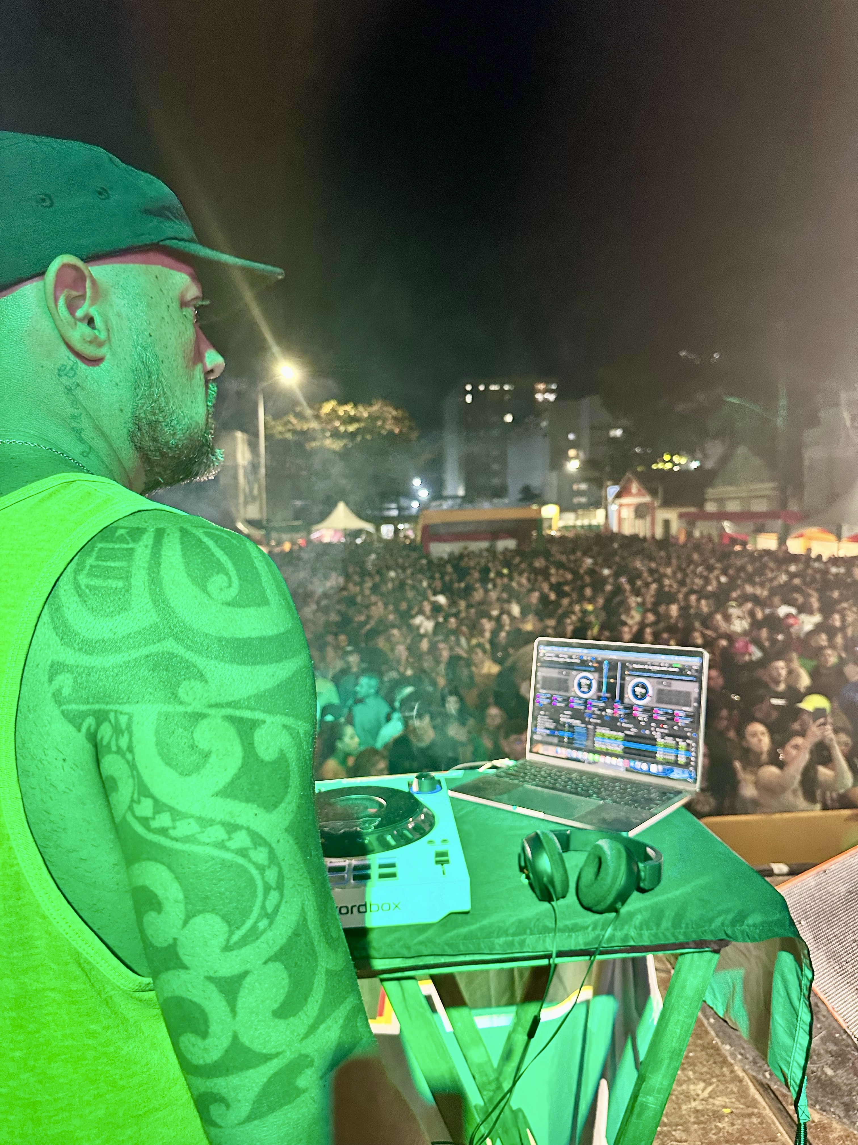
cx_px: 429
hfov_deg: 56.8
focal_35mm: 24
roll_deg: +0.3
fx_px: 793
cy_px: 572
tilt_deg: -2.6
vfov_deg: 71.6
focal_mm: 6.86
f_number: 1.78
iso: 320
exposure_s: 1/60
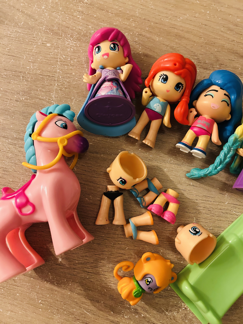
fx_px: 243
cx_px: 122
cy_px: 162
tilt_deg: -82.1
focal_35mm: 26
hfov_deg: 53.1
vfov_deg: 67.3
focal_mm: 5.7
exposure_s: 1/33
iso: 500
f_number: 1.5
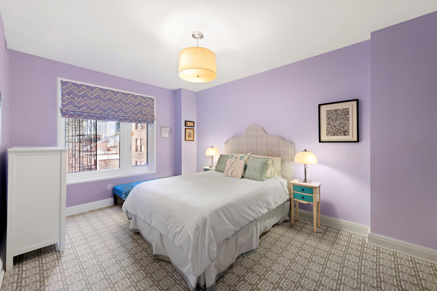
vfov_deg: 81.2
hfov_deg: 104.3
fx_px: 170
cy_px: 146
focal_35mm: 14
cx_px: 218
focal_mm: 14
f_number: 8
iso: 400
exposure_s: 1/4
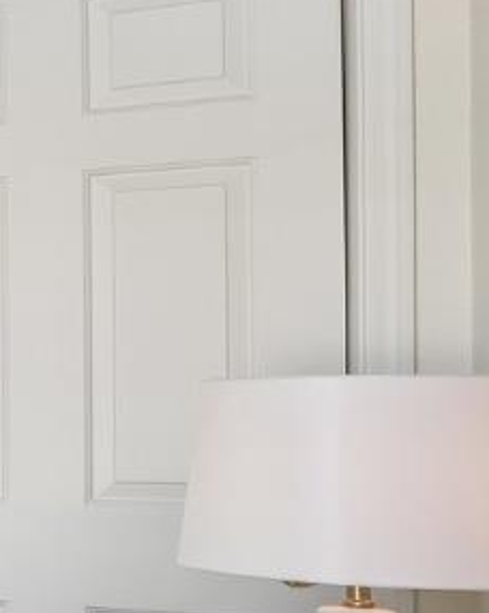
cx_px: -918
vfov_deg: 27.3
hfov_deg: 12.1
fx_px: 1251
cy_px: 438
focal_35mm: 69
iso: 500
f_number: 8
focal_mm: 14
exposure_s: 1/80
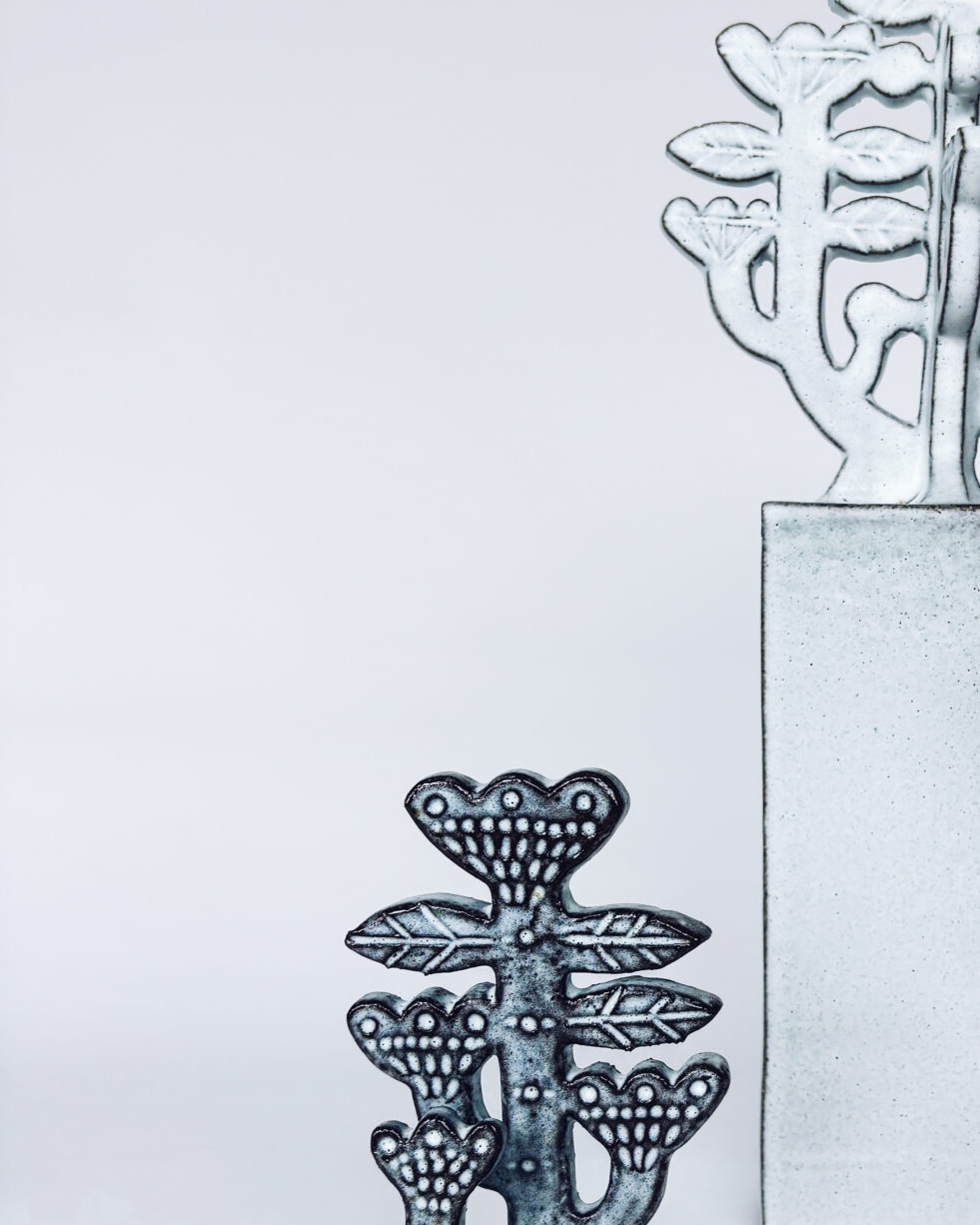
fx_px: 1921
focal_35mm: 53
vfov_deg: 35.2
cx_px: 957
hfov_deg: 27.2
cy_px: 735
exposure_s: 1/190
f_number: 1.6
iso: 40
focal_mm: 5.96
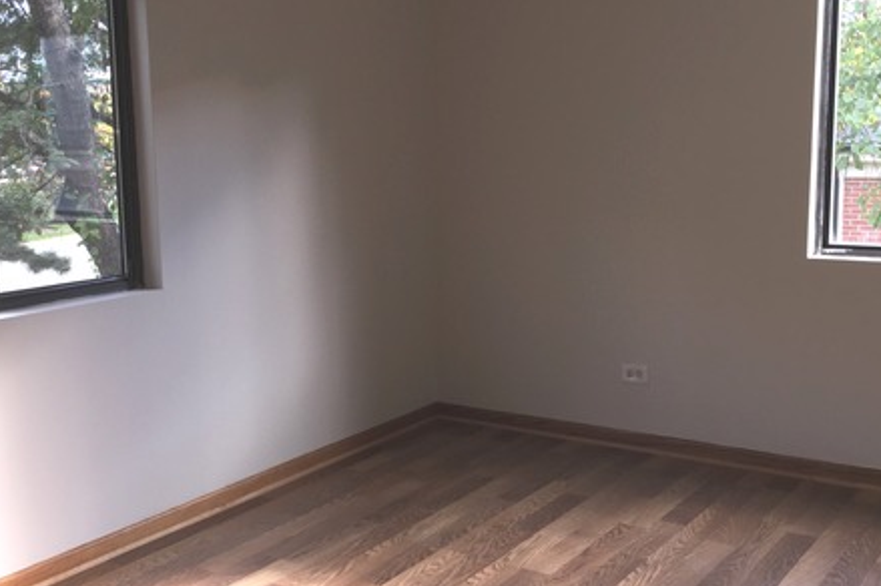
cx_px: 373
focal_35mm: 44
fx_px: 1076
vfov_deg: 30.5
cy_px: 281
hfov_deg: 44.4
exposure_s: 1/76
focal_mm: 4.15
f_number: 2.2
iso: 32
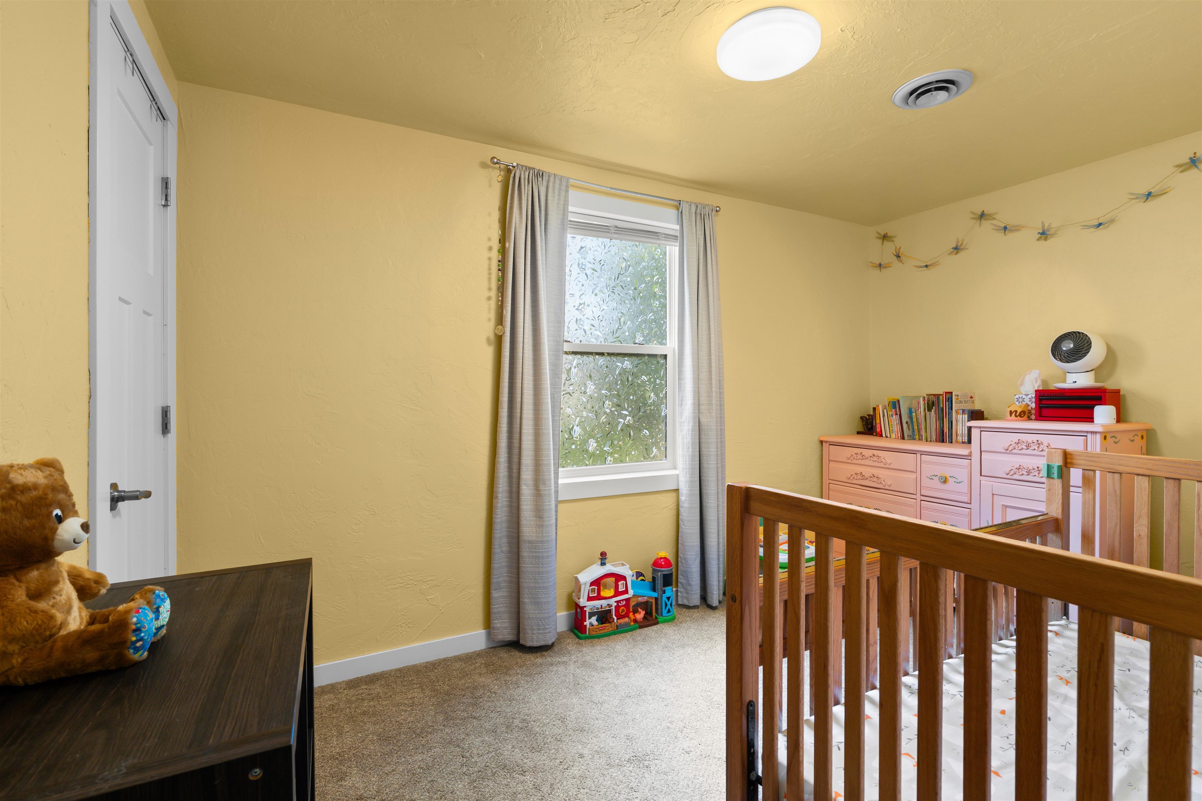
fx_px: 534
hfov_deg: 96.7
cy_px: 400
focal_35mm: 16
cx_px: 601
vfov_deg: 73.7
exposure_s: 1/6
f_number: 8
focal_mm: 16
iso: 640
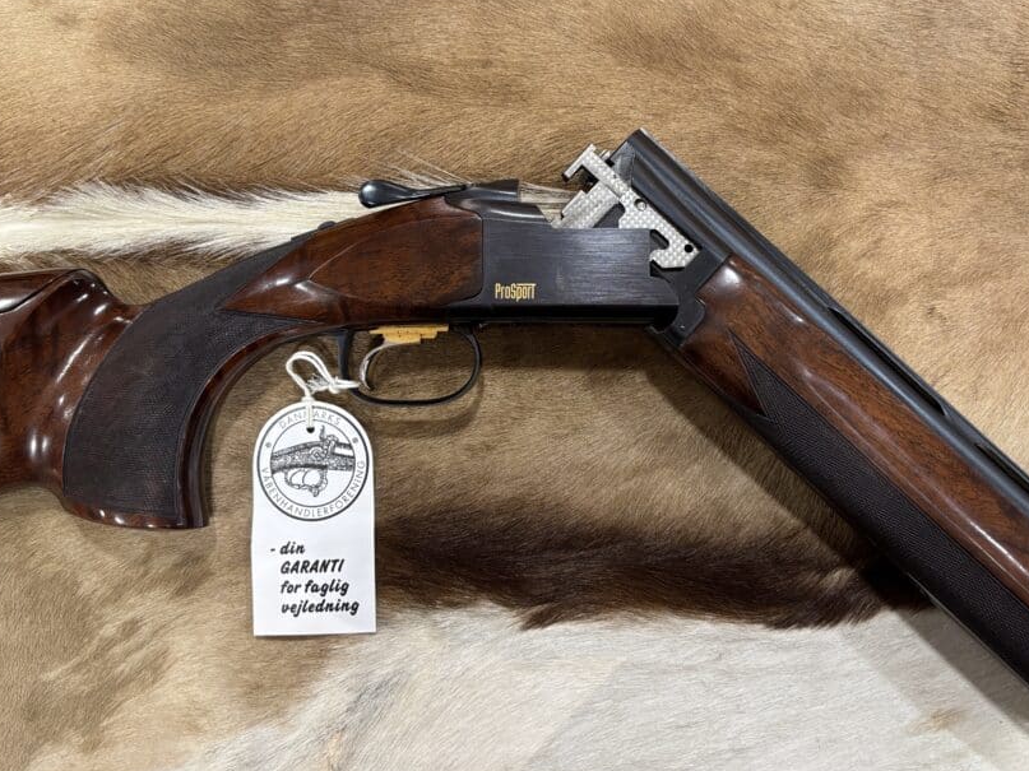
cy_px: 313
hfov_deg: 55.3
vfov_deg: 42.8
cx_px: 552
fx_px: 981
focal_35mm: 33
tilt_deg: -83.1
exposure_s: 1/60
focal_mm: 5.96
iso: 160
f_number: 1.6
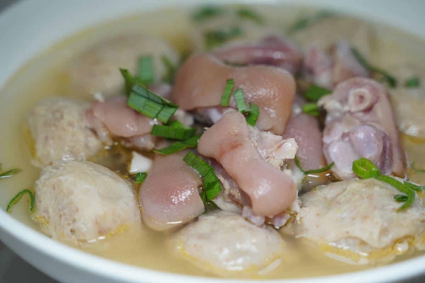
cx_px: 212
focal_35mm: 75
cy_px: 142
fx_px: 885
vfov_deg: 18.2
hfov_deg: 27.0
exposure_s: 1/80
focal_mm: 75
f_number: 4
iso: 200
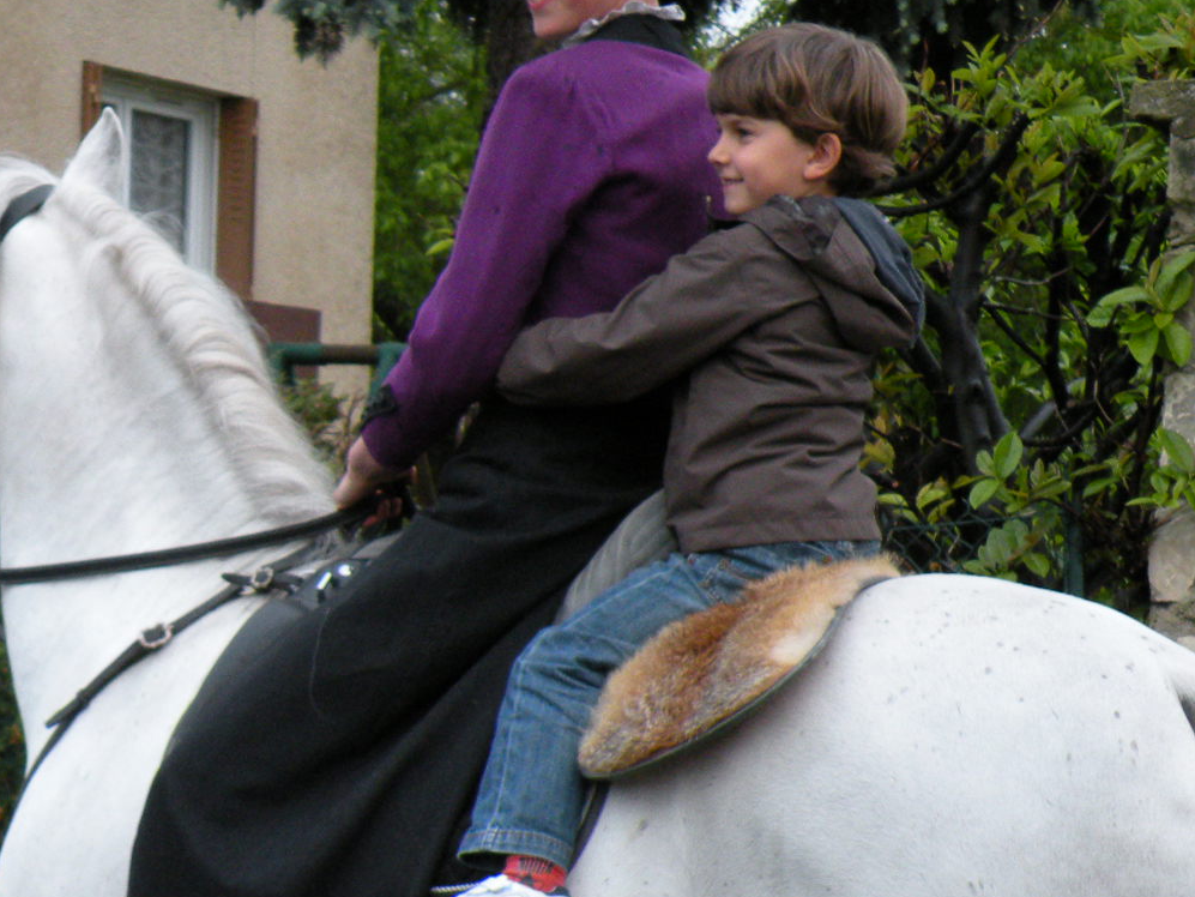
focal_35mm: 115
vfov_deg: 12.8
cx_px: 65
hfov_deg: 16.8
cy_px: 675
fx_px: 3970
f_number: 3.5
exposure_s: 1/27
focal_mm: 9.8
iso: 200
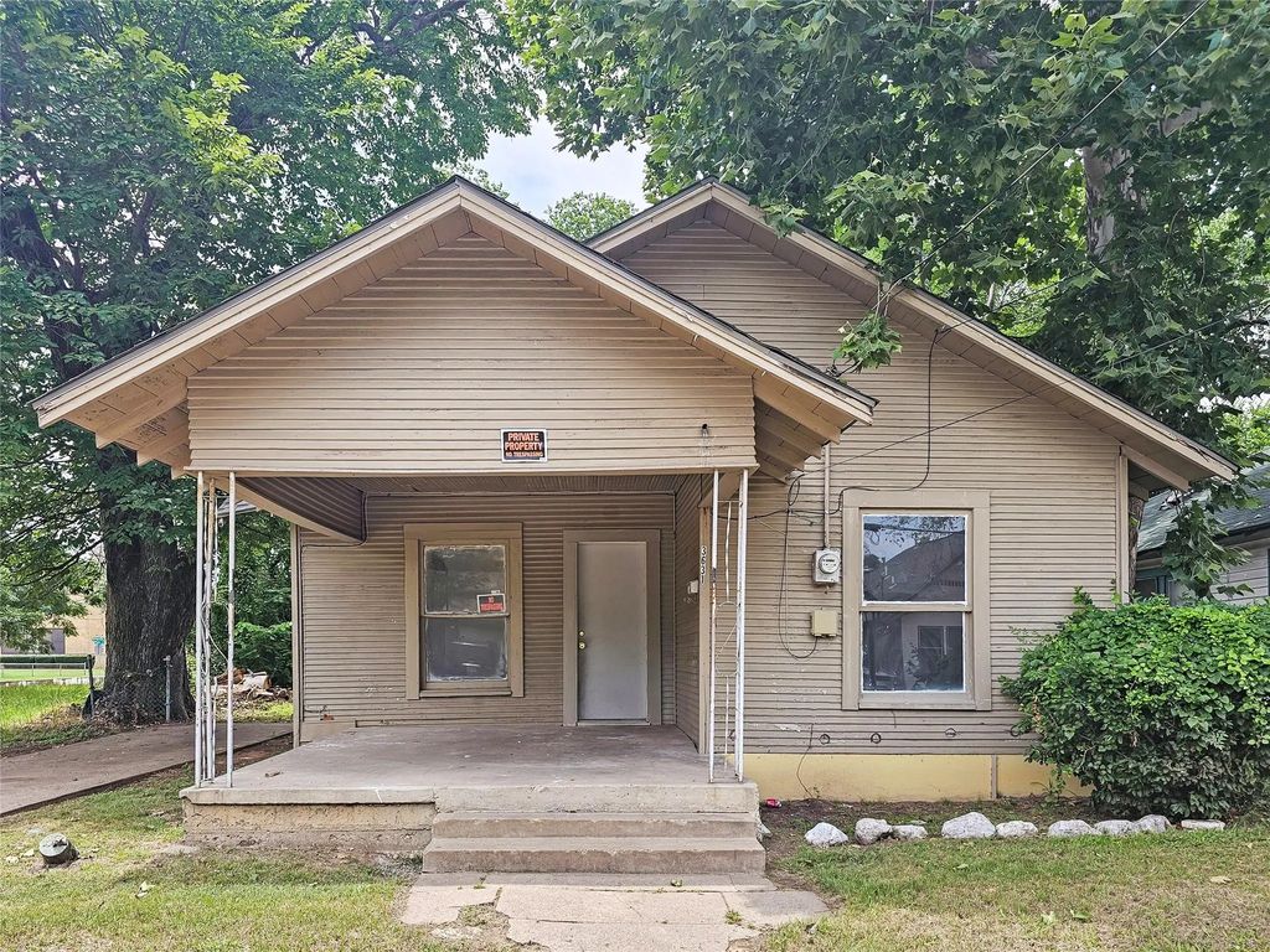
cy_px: 476
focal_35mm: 23
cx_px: 635
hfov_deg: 73.9
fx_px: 844
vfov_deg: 58.9
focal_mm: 6.3
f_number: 1.7
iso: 10
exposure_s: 1/181
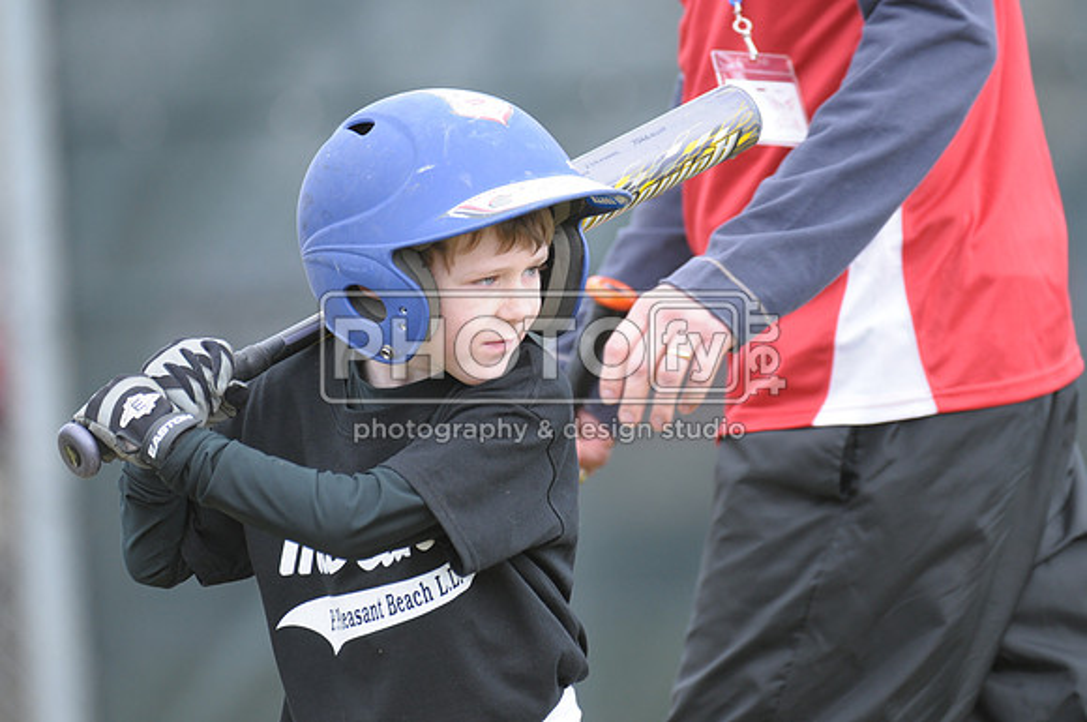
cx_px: 544
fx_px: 15378
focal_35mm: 510
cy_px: 361
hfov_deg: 4.0
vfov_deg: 2.7
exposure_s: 1/400
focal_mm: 340
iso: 400
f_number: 4
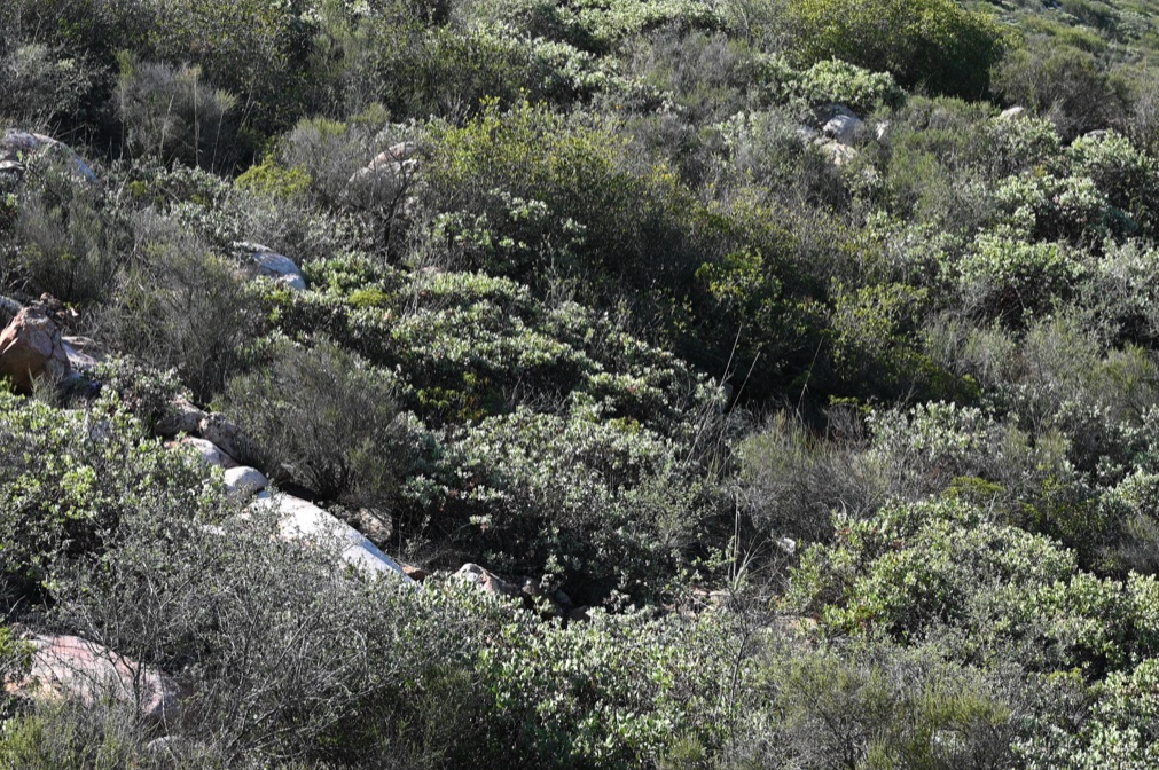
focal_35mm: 89
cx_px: 533
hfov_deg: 22.9
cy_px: 260
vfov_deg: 15.3
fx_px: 2862
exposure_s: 1/100
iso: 160
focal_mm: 50
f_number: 7.1
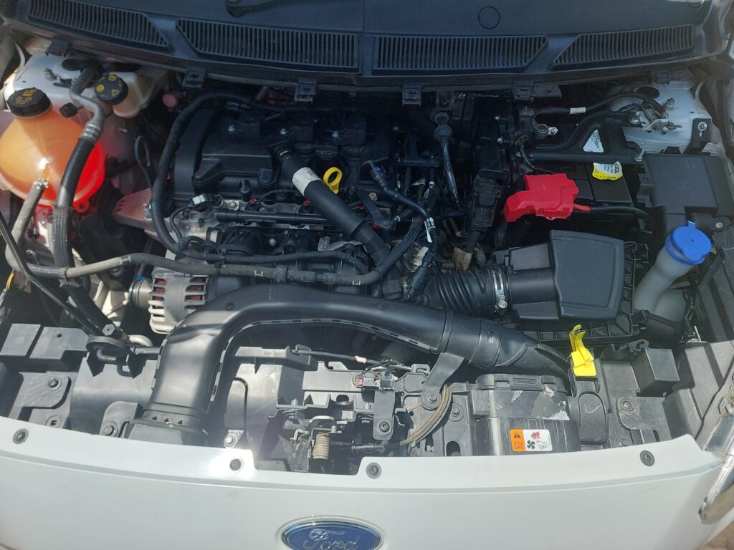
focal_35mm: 23
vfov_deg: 58.9
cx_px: 367
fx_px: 488
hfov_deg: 73.9
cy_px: 275
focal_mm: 5.06
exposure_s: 1/445
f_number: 1.8
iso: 25
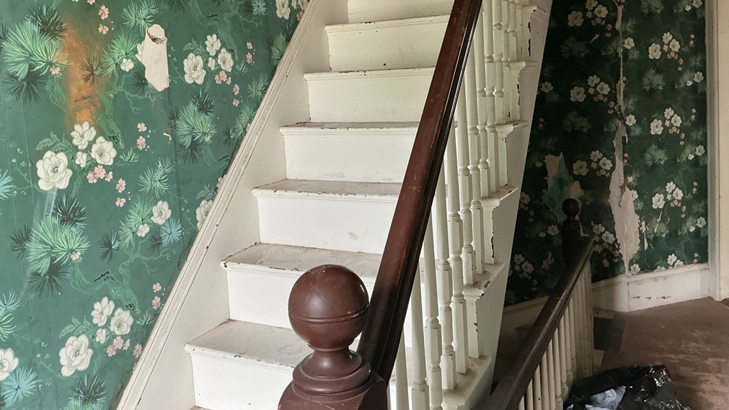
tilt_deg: -6.7
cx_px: 362
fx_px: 619
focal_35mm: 32
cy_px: 138
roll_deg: +3.9
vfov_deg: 36.3
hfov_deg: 61.0
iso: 125
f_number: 1.8
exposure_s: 1/60
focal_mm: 3
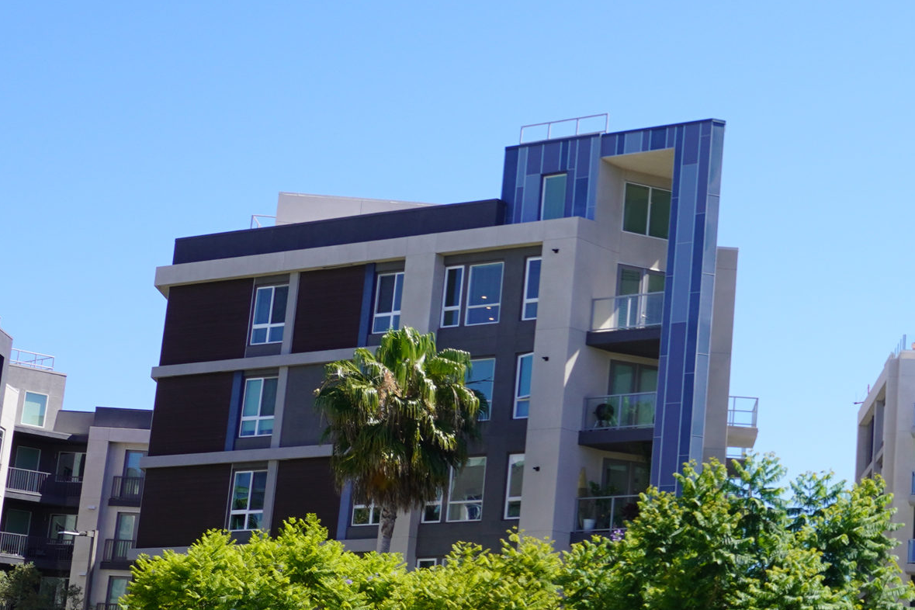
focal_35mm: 84
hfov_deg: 22.3
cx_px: 1107
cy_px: 265
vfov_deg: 16.3
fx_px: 2135
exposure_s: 1/125
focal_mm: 22
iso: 100
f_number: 9
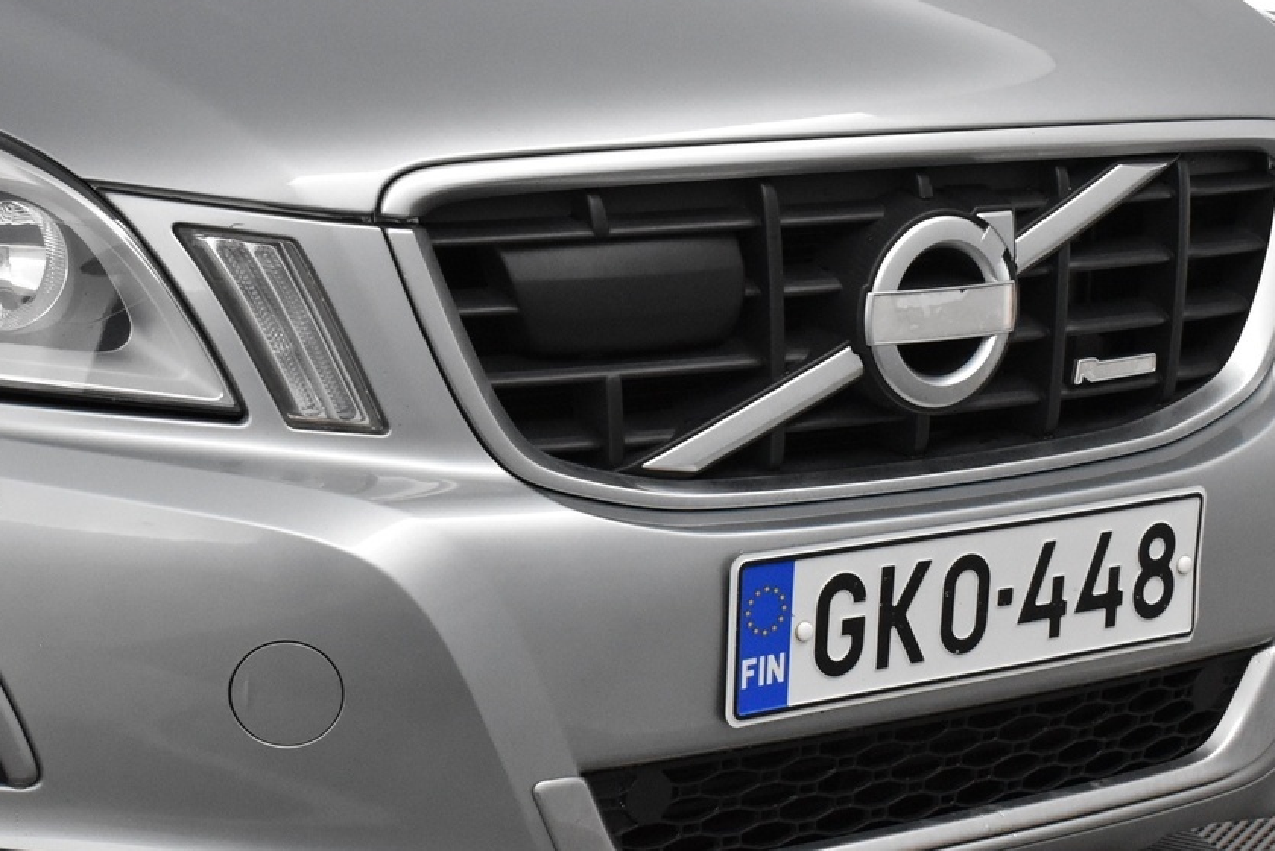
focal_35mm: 84
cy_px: 384
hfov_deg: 23.9
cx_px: 320
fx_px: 2975
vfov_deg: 16.3
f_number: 6.3
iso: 3200
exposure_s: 1/160
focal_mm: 29
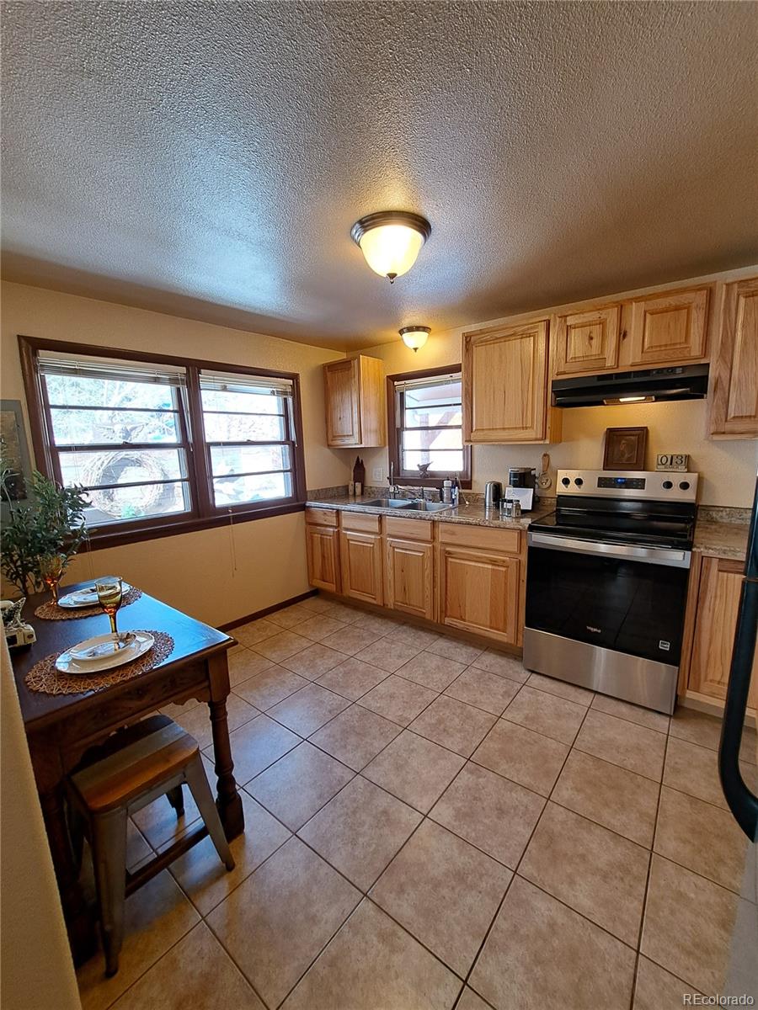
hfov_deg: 89.9
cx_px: 379
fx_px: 380
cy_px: 505
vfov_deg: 106.2
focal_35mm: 13
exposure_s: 1/40
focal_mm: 1.74
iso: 50
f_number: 2.2
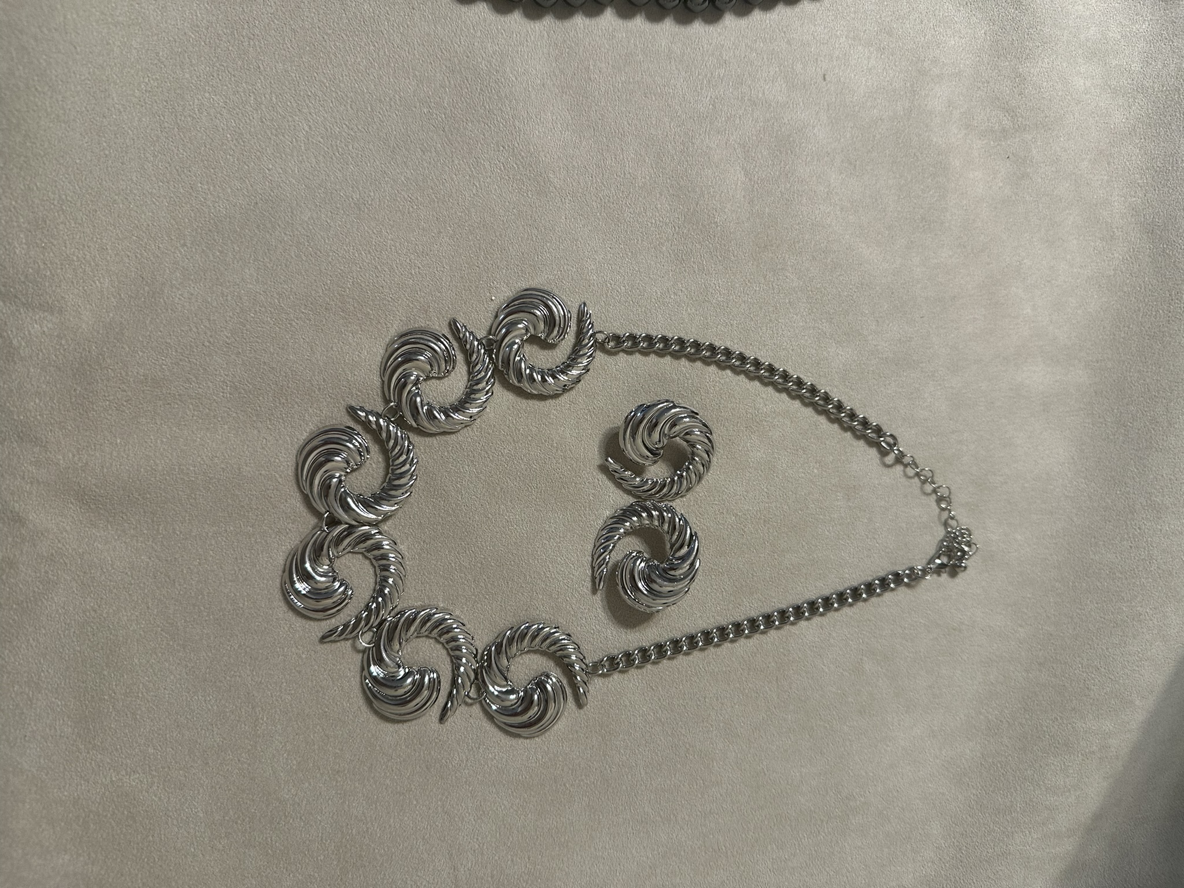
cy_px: 444
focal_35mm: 24
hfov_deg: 71.6
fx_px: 821
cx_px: 592
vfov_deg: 56.8
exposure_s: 1/60
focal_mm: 6.86
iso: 125
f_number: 1.78
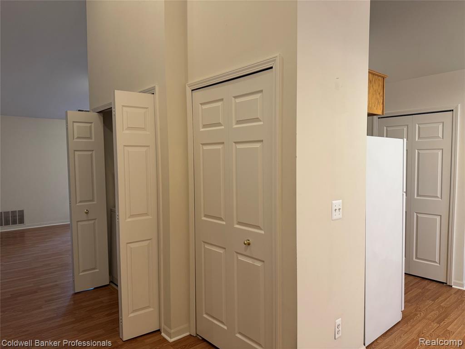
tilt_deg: -2.5
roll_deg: +0.1
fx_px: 322
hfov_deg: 71.6
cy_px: 174
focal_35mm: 24
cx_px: 232
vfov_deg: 56.8
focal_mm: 6.76
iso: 160
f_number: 1.78
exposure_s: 1/120
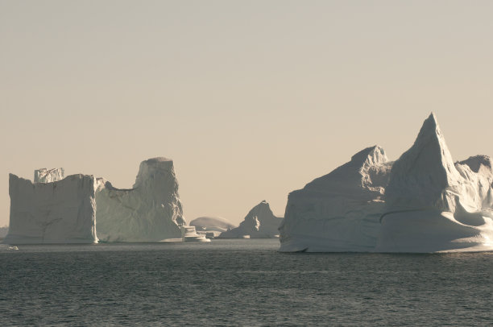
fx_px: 2379
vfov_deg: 7.9
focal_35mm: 174
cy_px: 164
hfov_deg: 11.8
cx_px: 246
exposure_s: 1/3200
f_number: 9
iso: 280
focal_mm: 116
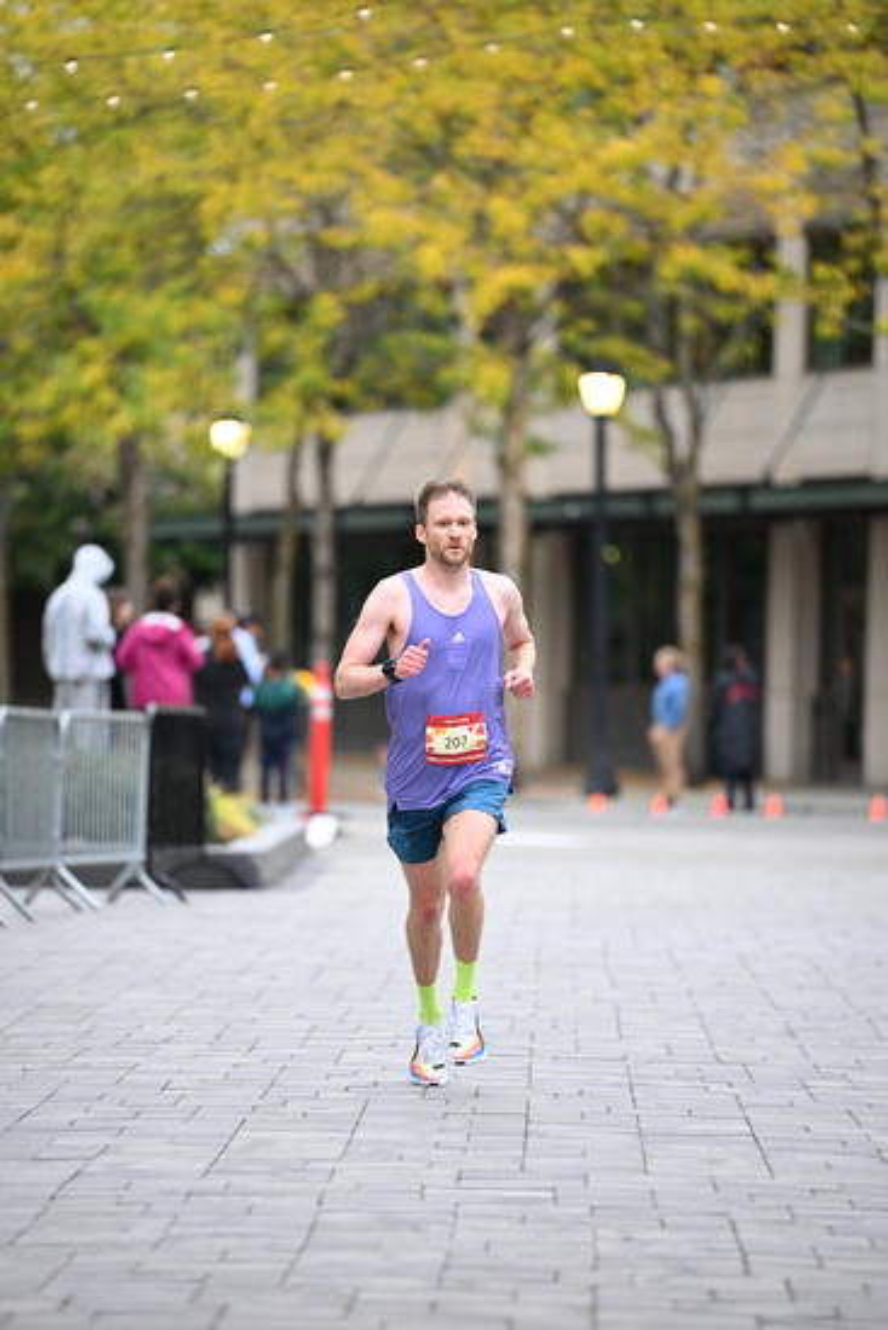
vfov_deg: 10.3
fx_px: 7395
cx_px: 444
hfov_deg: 6.9
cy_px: 665
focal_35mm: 200
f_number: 2.8
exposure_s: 1/800
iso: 1600
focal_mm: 200
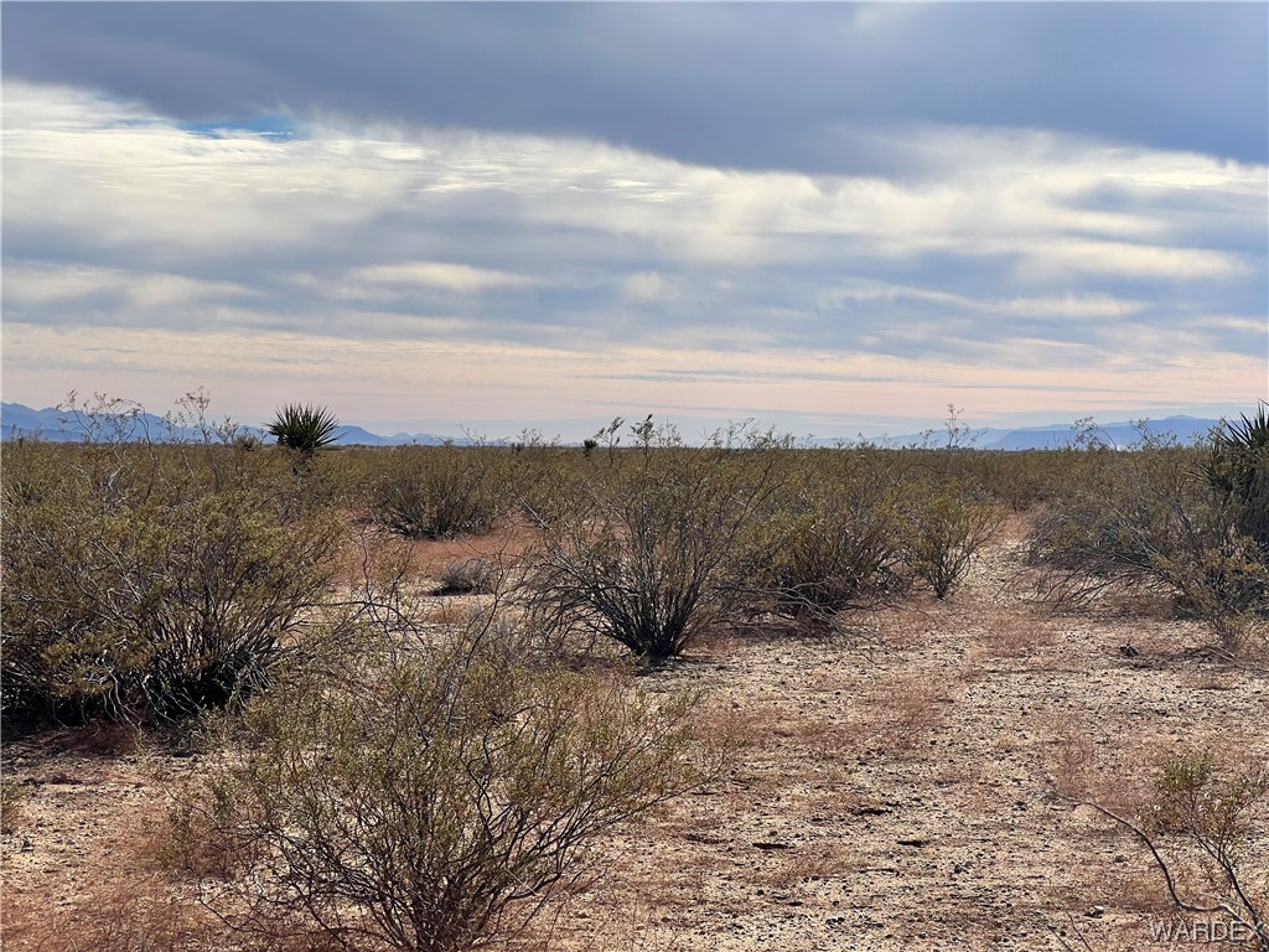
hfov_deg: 25.3
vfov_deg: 19.1
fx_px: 2823
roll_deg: -0.2
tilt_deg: -1.9
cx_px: 634
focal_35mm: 77
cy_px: 476
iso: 32
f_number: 2.8
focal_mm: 9
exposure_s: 1/1410
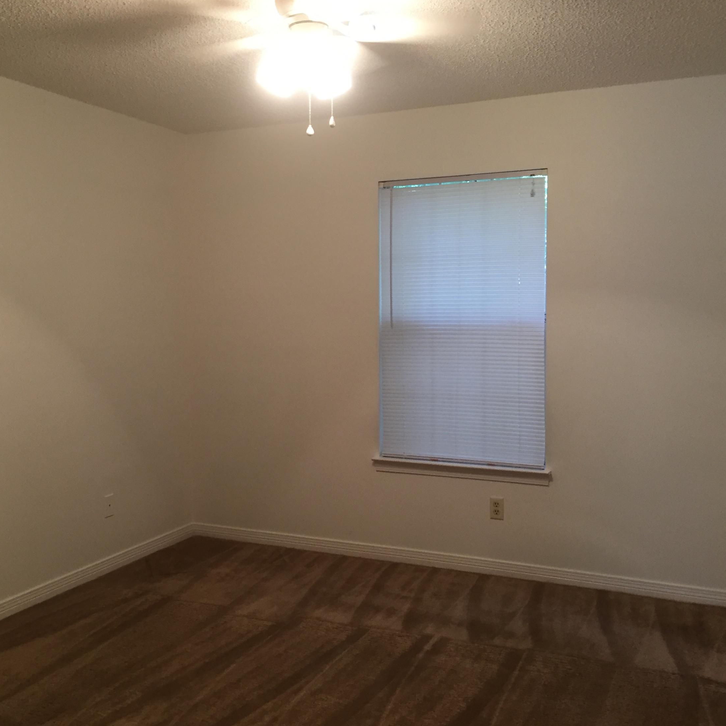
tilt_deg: -4.0
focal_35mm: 35
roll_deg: -0.7
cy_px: 358
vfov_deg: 47.2
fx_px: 830
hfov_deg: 47.1
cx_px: 315
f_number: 2.2
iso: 125
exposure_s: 1/30
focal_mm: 4.15
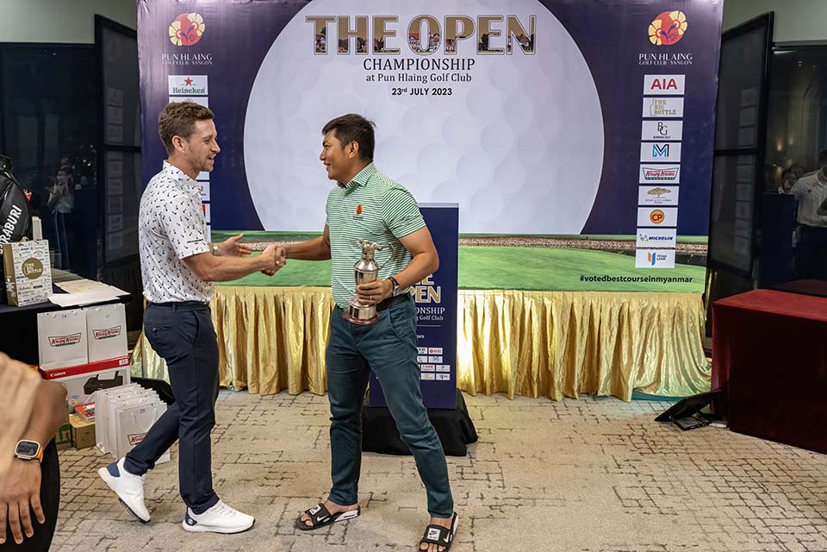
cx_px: 414
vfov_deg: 44.3
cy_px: 276
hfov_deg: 62.8
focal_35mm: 30
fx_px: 678
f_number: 6.3
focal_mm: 29.5
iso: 8000
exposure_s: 1/200
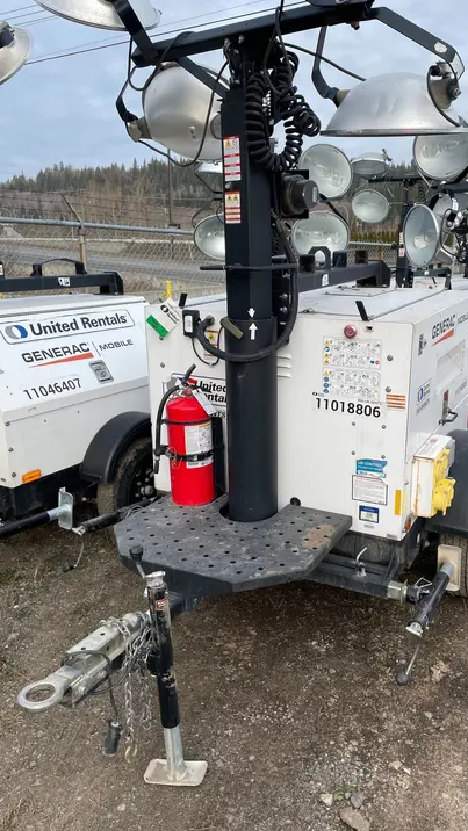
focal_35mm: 29
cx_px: 280
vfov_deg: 66.1
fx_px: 639
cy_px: 421
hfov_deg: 40.0
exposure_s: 1/1247
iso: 50
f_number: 1.6
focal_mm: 4.2
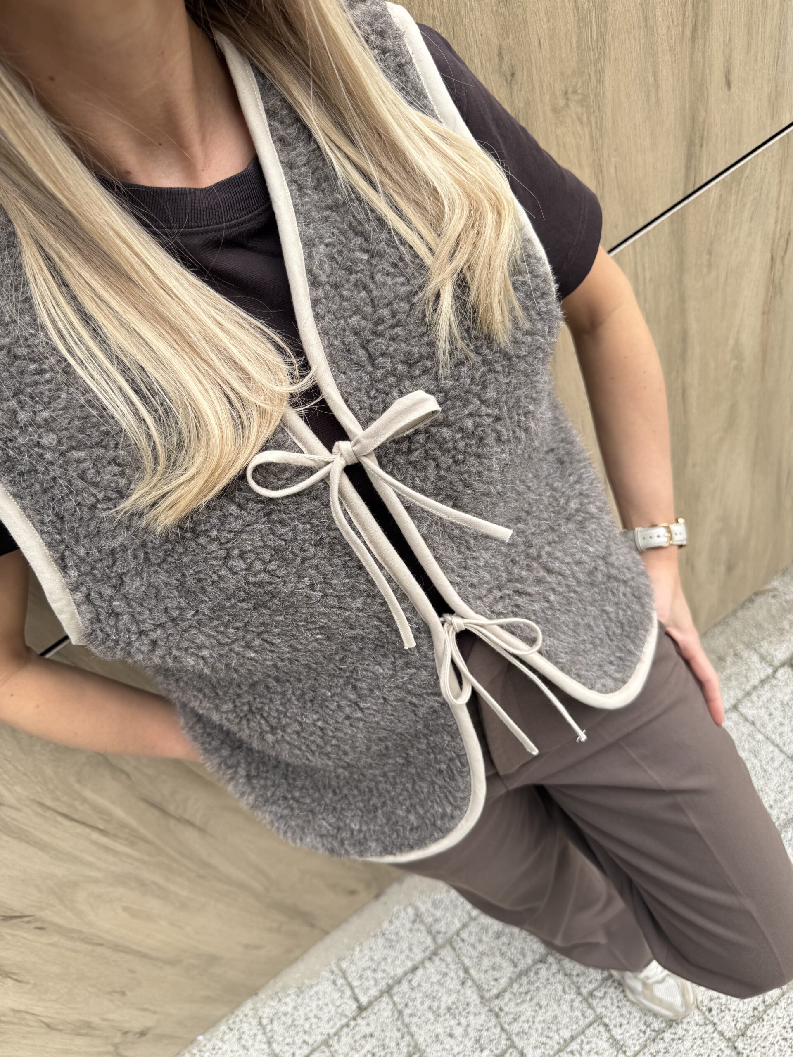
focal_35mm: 24
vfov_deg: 71.6
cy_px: 528
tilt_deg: -49.2
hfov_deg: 56.8
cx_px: 396
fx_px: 733
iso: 80
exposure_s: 1/1106
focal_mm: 6.76
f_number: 1.78
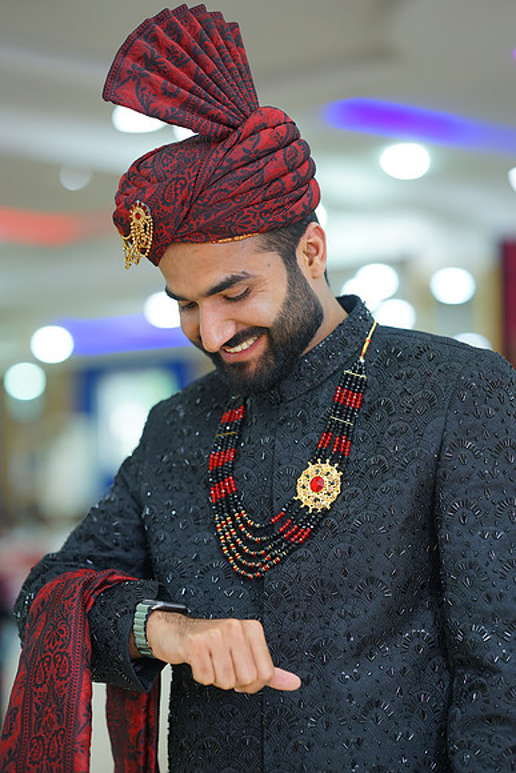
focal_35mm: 85
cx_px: 258
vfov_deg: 23.9
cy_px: 386
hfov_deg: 16.1
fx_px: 1826
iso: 400
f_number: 2
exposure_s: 1/160
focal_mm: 85
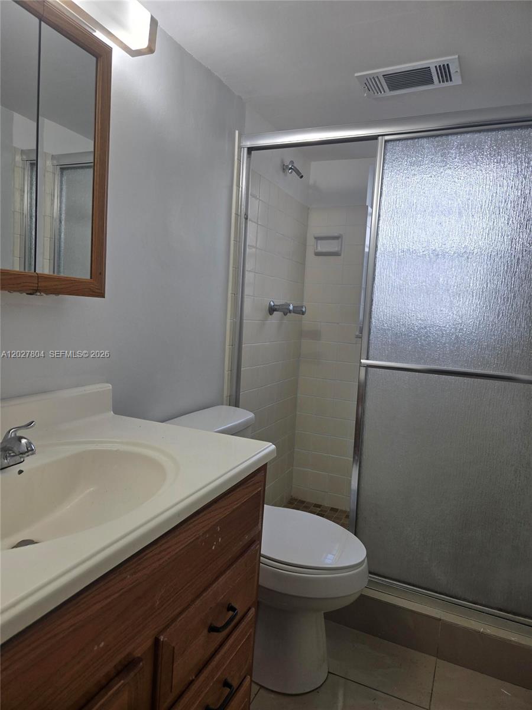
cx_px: 266
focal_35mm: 23
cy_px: 355
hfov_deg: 58.9
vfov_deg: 73.9
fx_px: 471
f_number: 1.8
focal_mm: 5.4
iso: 40
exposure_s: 1/120
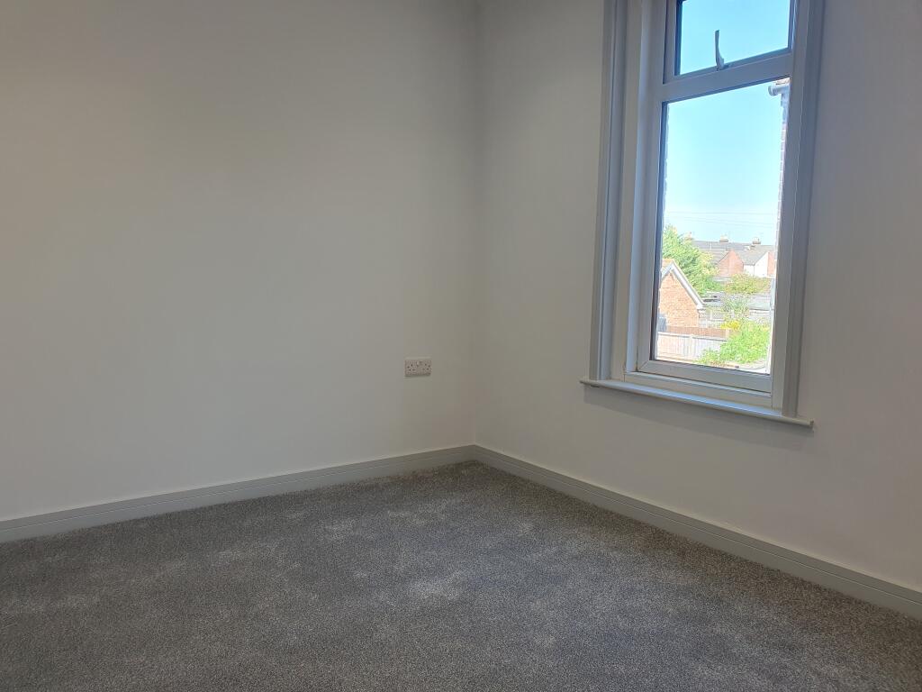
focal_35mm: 26
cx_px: 461
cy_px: 346
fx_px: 693
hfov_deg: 67.3
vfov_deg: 53.1
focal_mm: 4.32
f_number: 2.4
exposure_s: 1/117
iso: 50
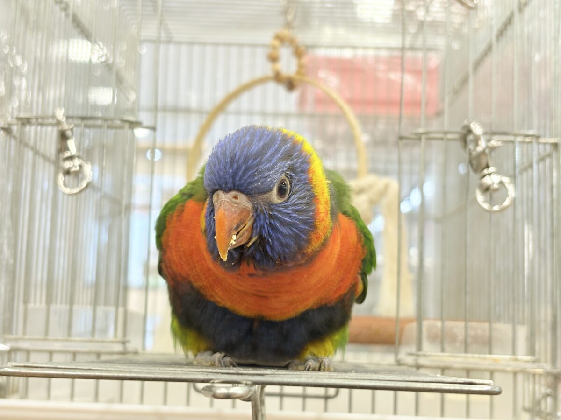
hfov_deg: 36.8
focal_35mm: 52
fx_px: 843
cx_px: 280
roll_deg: -1.3
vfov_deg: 28.0
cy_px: 210
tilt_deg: +7.9
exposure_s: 1/50
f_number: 1.6
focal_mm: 5.96
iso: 64
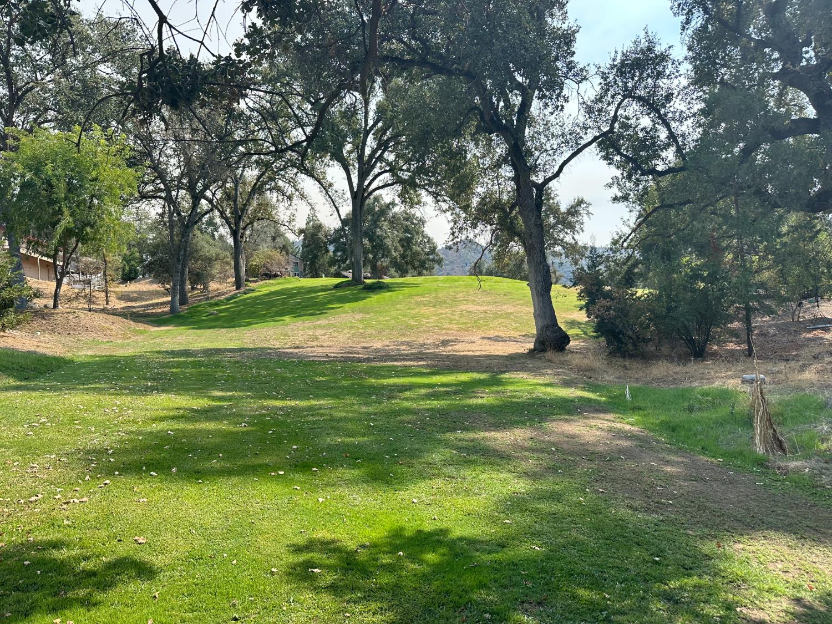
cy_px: 312
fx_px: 577
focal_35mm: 24
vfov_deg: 56.8
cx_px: 416
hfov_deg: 71.6
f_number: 1.78
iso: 80
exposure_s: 1/1587
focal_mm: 6.86
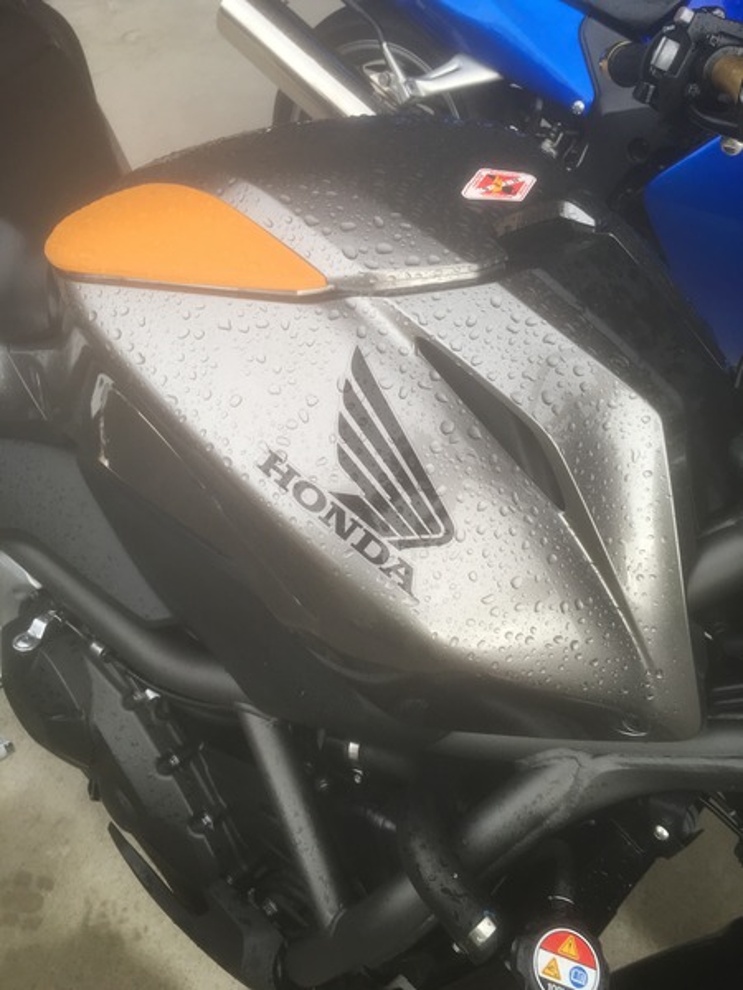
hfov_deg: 48.2
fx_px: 830
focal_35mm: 29
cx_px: 372
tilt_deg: -45.0
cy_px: 495
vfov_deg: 61.7
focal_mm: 4.15
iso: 32
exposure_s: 1/100
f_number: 2.2
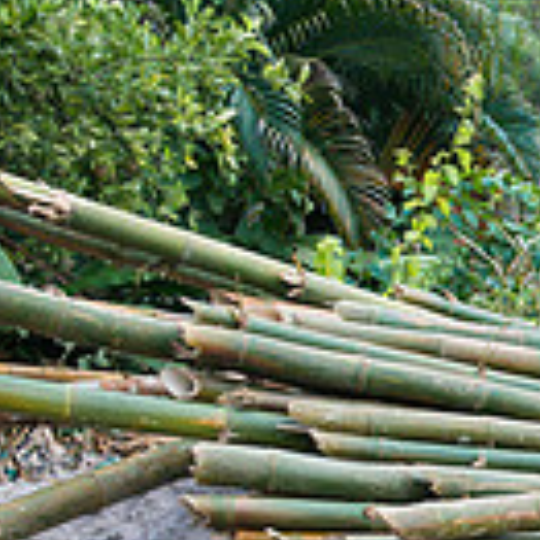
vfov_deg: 12.8
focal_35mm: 136
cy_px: 468
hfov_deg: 12.2
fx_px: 2400
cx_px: 812
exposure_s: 1/125
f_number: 6.3
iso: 1000
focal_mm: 36
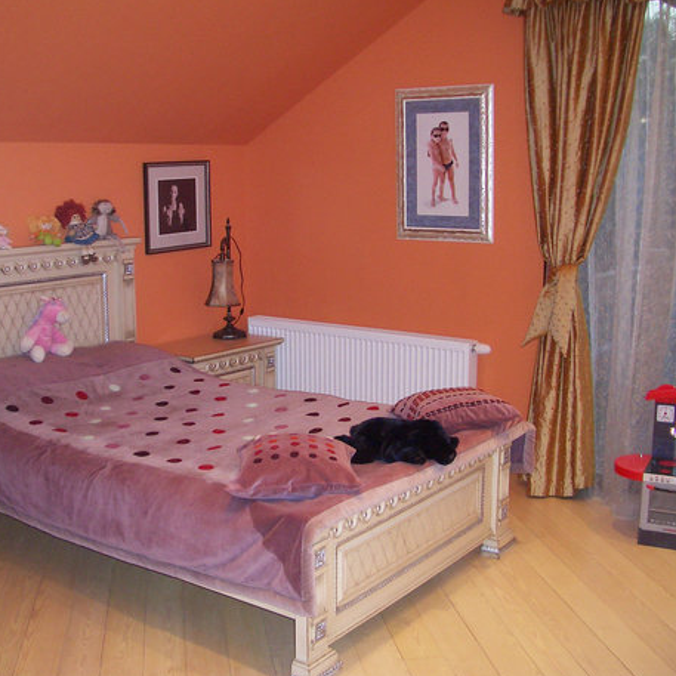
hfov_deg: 40.0
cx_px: 297
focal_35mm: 42
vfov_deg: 40.0
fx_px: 928
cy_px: 339
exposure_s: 1/40
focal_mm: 5.8
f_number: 2.6
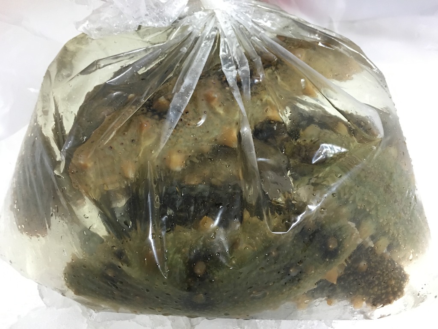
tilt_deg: -56.3
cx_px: 219
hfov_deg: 61.7
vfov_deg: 48.2
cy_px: 164
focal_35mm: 29
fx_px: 367
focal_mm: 4.15
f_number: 2.2
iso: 200
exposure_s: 1/17
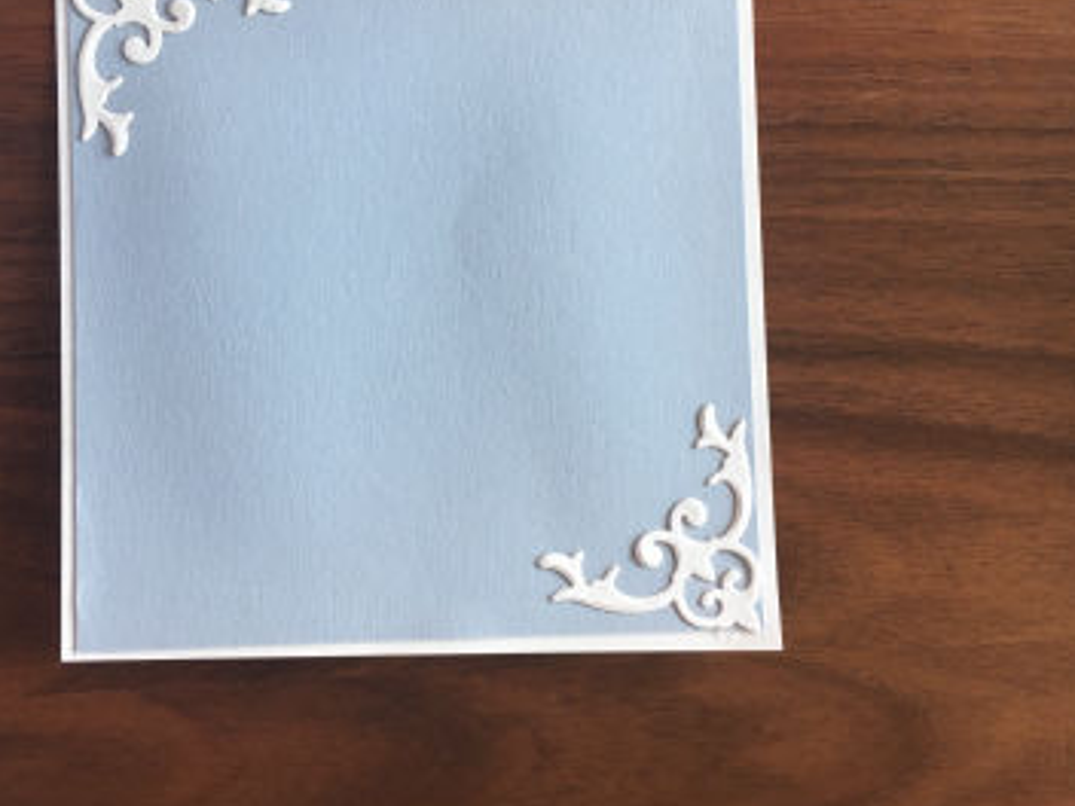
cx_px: 472
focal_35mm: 39
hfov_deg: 47.8
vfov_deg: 36.5
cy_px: 282
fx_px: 1211
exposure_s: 1/33
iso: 125
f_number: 2.2
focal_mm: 4.15
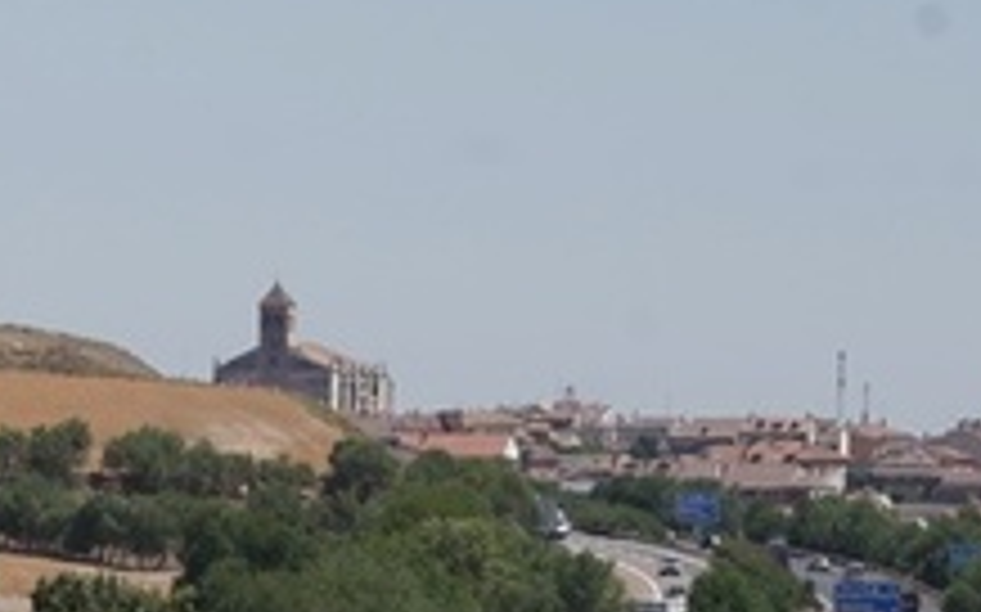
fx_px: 13094
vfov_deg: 2.7
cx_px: -670
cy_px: 1359
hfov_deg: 4.3
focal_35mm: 490
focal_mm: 105
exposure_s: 1/250
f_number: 10
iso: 125
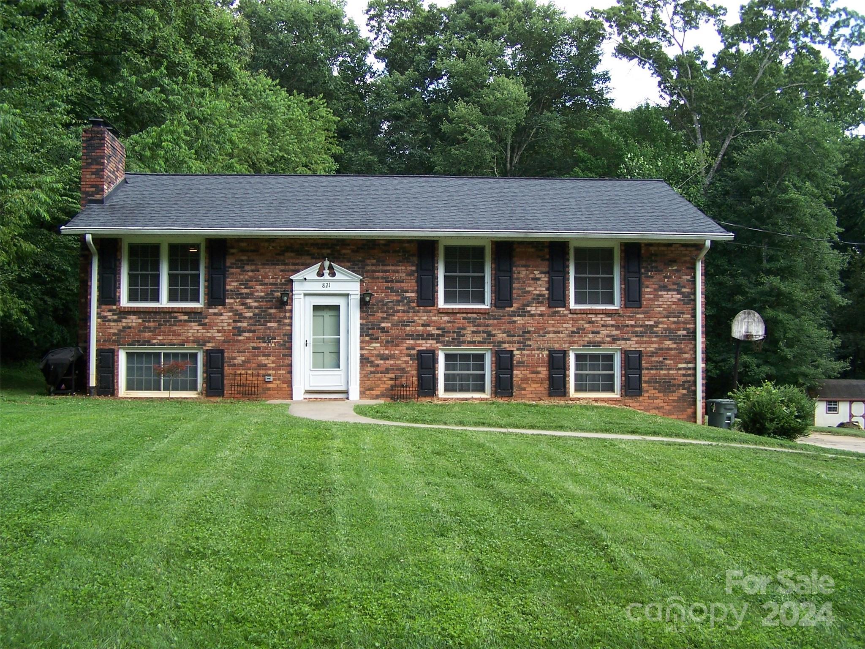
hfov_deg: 49.0
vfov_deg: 37.7
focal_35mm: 38
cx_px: 432
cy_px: 324
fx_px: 950
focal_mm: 6.3
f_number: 2.8
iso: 80
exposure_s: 1/350
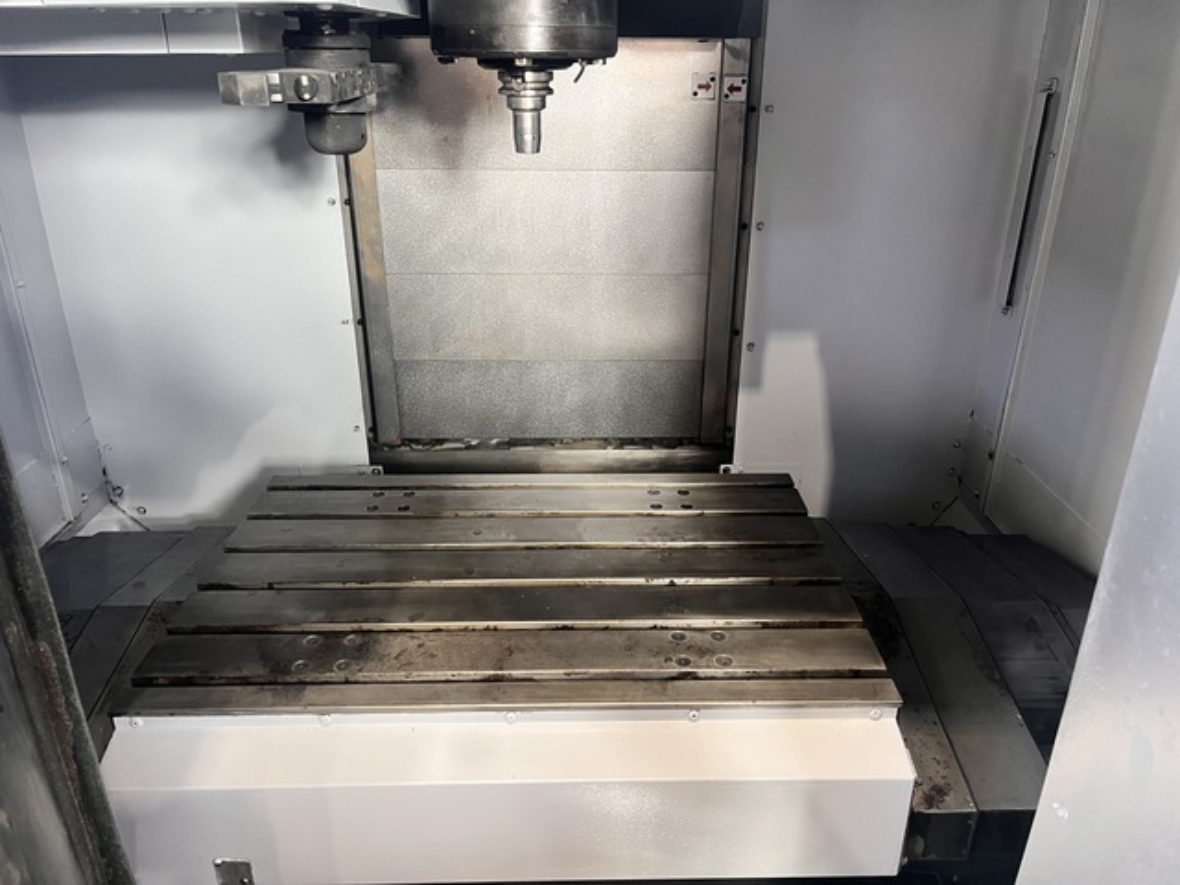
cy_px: 442
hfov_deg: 67.3
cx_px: 590
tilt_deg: -23.0
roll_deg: -0.8
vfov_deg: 53.1
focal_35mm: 26
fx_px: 886
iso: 160
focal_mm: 5.1
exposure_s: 1/60
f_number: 1.6
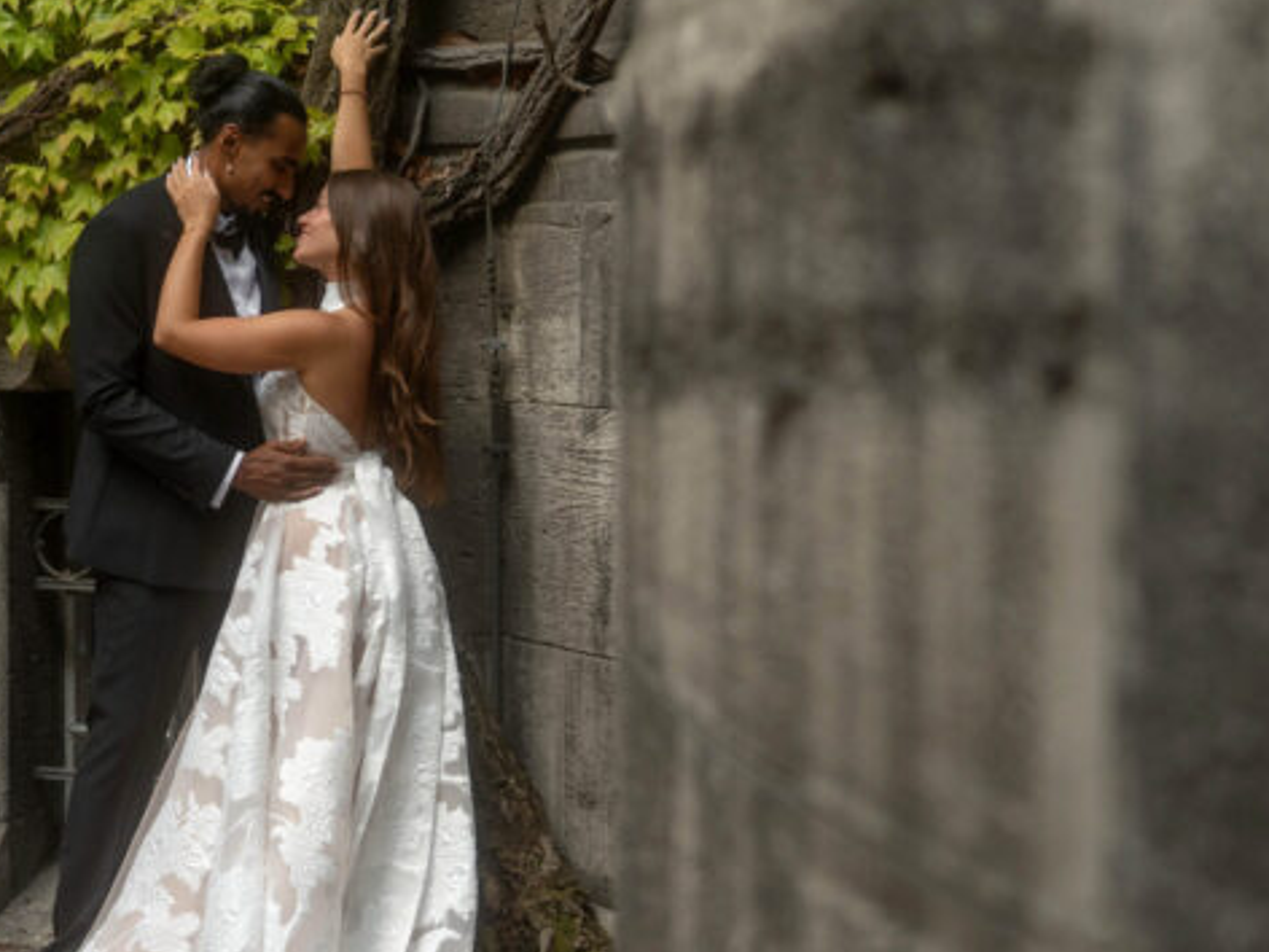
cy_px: 386
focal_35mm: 73
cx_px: 242
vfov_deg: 20.1
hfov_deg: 26.2
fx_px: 2676
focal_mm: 35
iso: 200
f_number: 2.2
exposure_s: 1/160
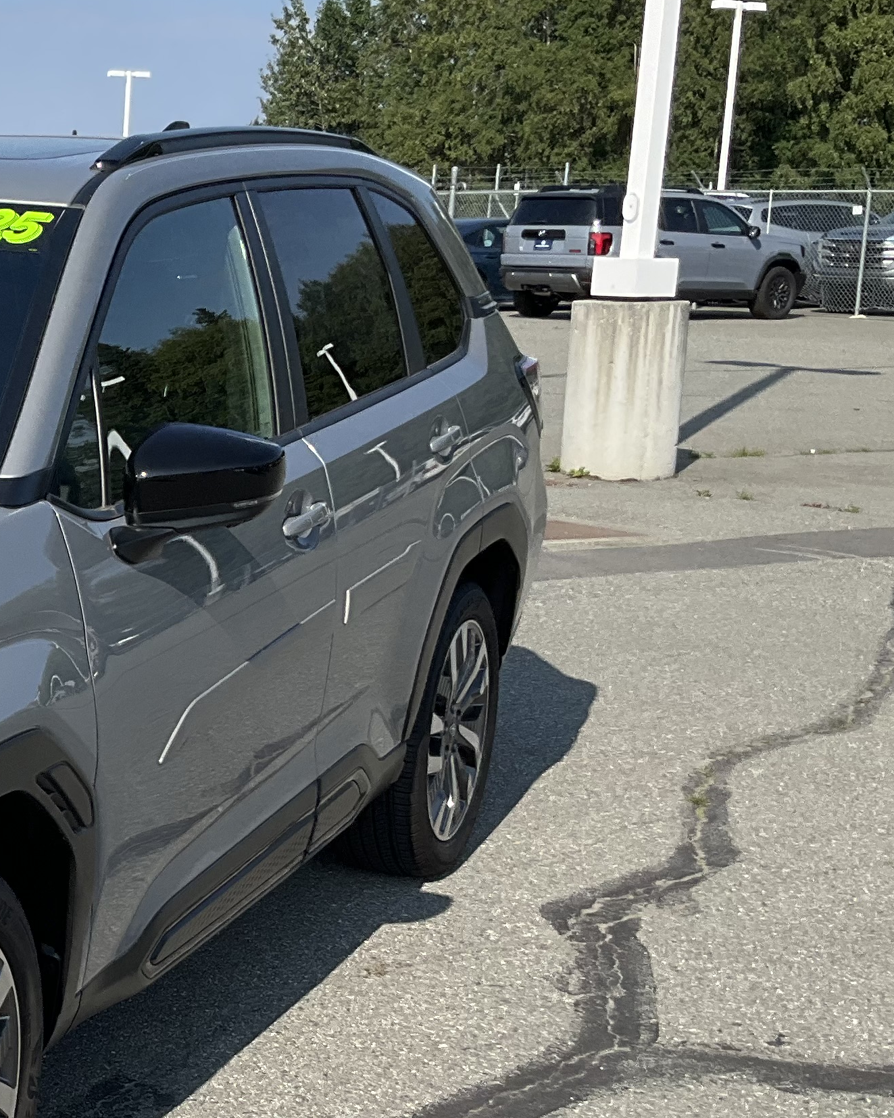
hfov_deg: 20.4
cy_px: 742
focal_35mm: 69
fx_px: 2282
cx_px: -247
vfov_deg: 27.4
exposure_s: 1/1786
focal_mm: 3
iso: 25
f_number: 1.8
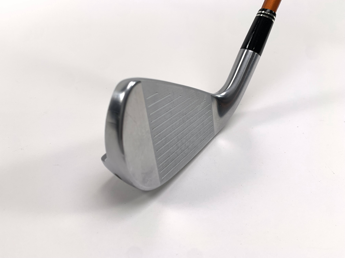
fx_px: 259
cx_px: 172
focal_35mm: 26
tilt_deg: -37.7
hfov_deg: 67.3
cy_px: 129
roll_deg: -3.4
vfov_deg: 53.1
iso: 25
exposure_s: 1/233
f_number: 1.8
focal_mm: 4.25
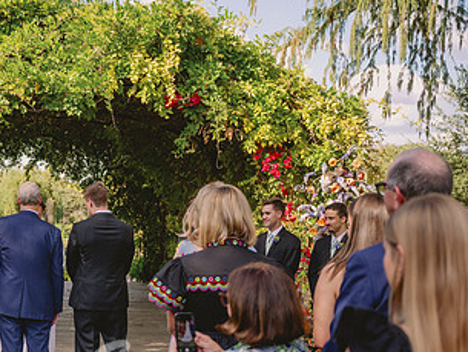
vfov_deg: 20.1
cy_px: 254
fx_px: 987
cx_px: 41
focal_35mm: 73
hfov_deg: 25.8
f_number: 2.8
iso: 125
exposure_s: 1/2000
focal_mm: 40
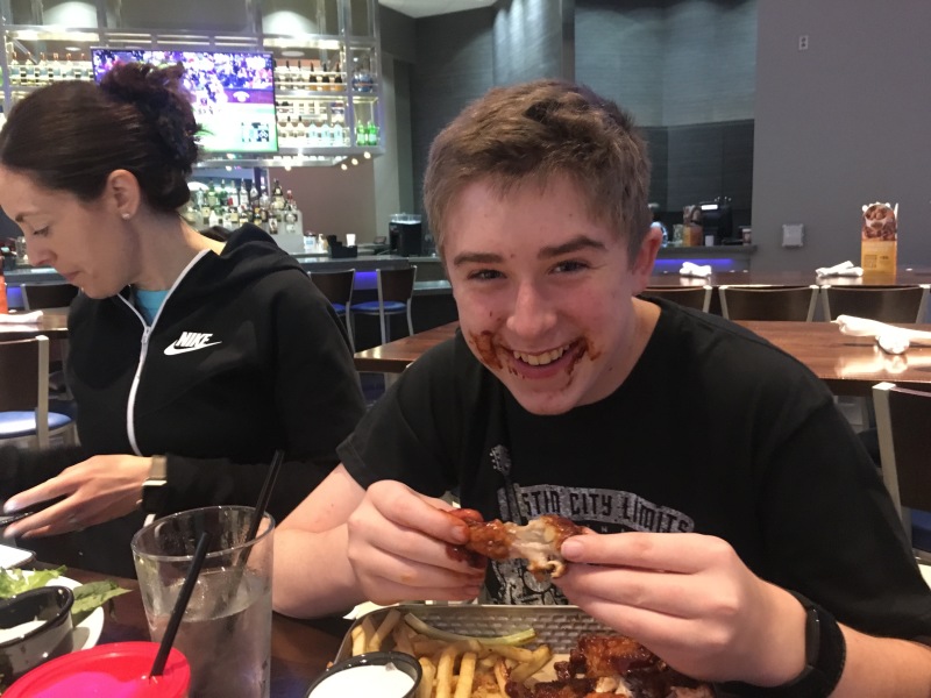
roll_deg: +1.7
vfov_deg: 48.2
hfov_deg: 61.7
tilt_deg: -9.0
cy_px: 349
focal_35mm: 29
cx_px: 466
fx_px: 780
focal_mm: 4.15
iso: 500
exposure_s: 1/15
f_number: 2.2
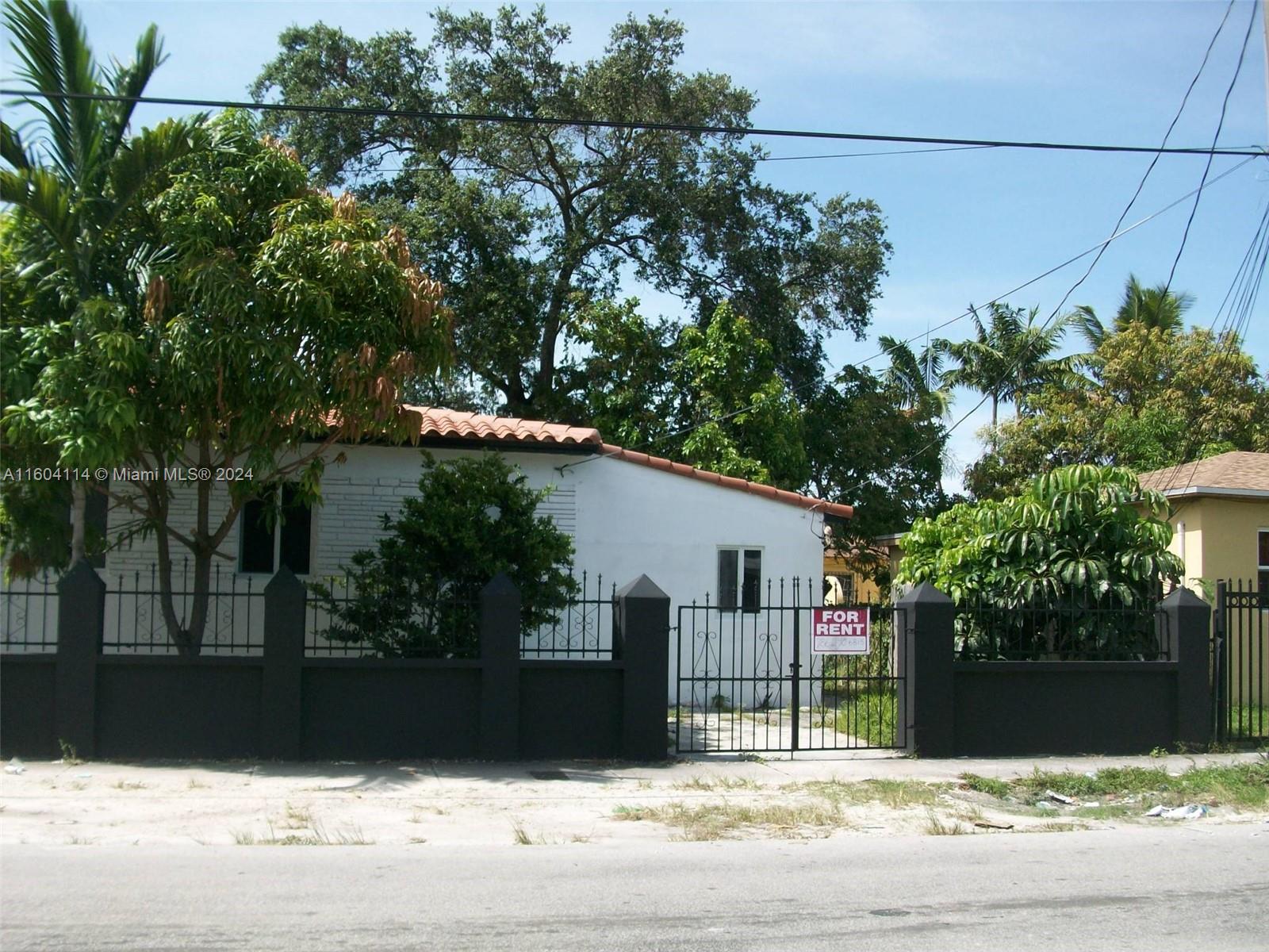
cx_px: 634
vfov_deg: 41.8
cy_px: 476
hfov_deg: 54.0
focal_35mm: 34
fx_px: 1246
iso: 64
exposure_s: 1/710
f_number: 2.8
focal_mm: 5.7
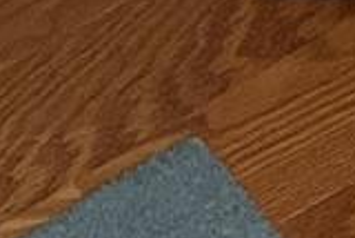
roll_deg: +2.5
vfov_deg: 4.1
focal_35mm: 249
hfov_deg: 8.2
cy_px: -1363
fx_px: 2458
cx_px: -4
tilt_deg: -19.2
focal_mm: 5.1
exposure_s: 1/60
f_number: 1.6
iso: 500
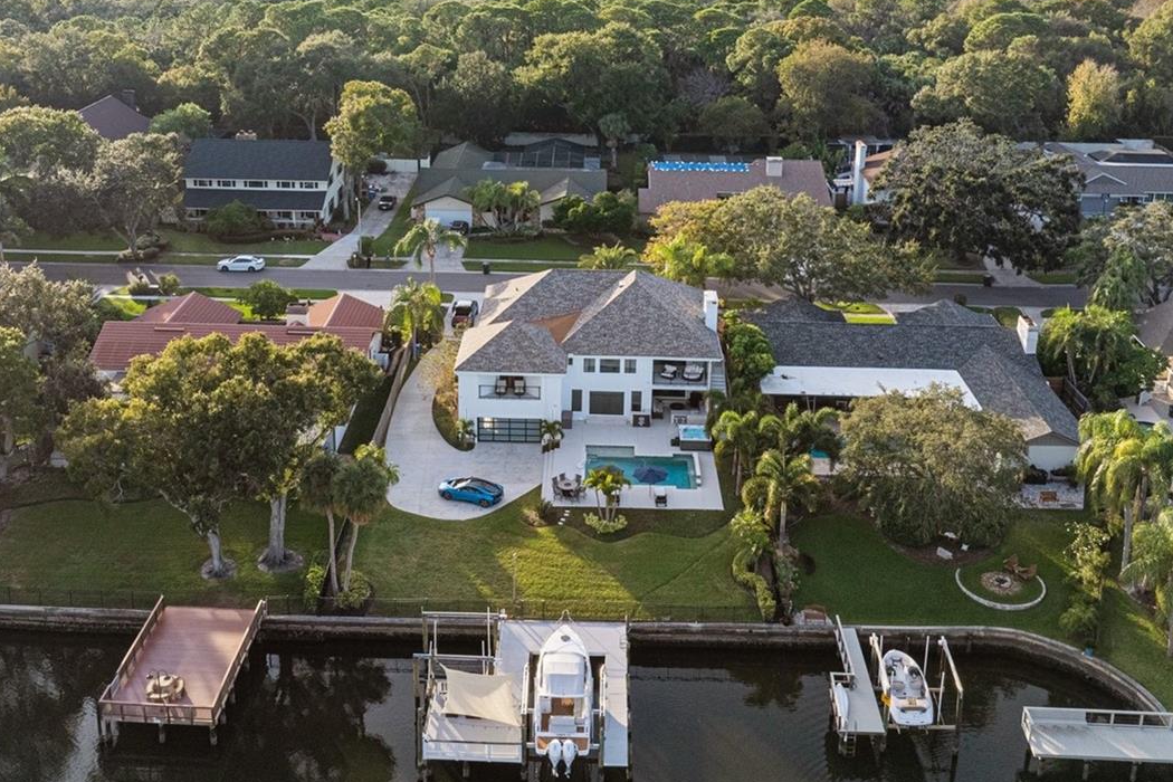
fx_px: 1238
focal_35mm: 38
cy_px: 169
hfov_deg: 50.7
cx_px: 565
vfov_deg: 34.1
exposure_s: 1/240
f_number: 4.5
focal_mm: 12.29
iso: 100
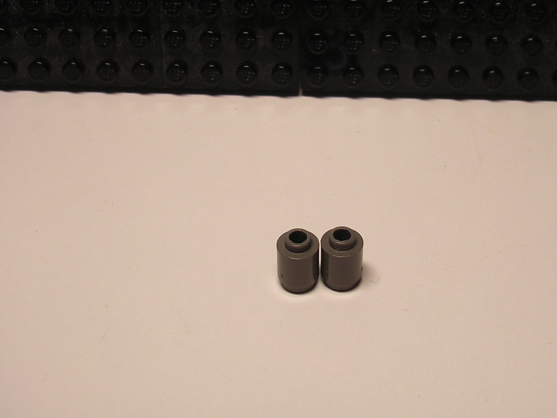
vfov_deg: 23.2
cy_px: 164
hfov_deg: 30.6
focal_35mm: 63
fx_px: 1014
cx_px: 334
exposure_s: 1/61.7
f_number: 3.1
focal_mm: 7.5
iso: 100
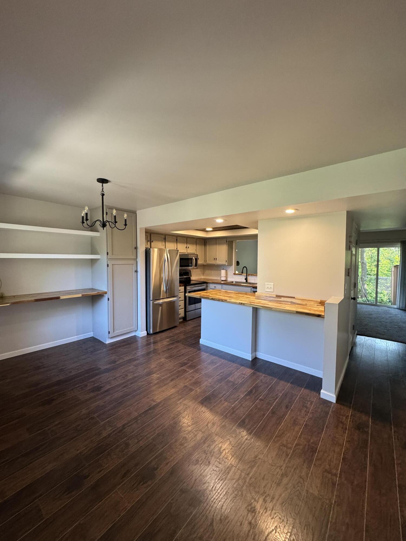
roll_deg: -0.1
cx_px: 203
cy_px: 270
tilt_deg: -2.8
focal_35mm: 14
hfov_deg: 85.7
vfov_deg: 102.1
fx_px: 219
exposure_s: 1/120
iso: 250
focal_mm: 2.22
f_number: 2.2
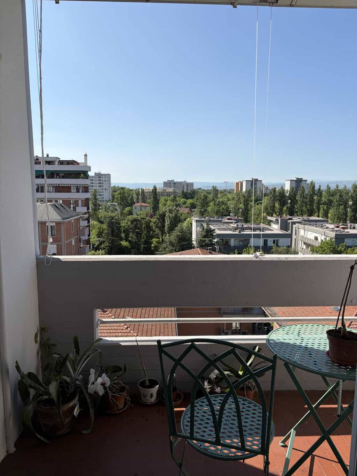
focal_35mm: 26
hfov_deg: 53.1
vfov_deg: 67.3
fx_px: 357
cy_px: 238
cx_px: 178
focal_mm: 6
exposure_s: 1/3623
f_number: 1.6
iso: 50
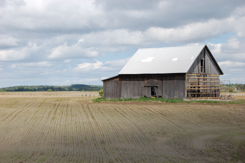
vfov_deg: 16.5
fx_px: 561
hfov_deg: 24.6
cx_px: 122
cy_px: 82
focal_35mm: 82
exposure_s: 1/400
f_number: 10
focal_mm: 55
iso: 200
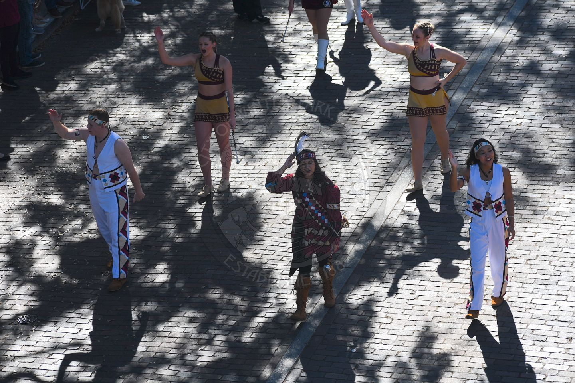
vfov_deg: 9.0
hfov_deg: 13.4
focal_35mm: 153
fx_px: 2444
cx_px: 288
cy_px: 192
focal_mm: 102
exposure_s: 1/500
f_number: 5.6
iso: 100
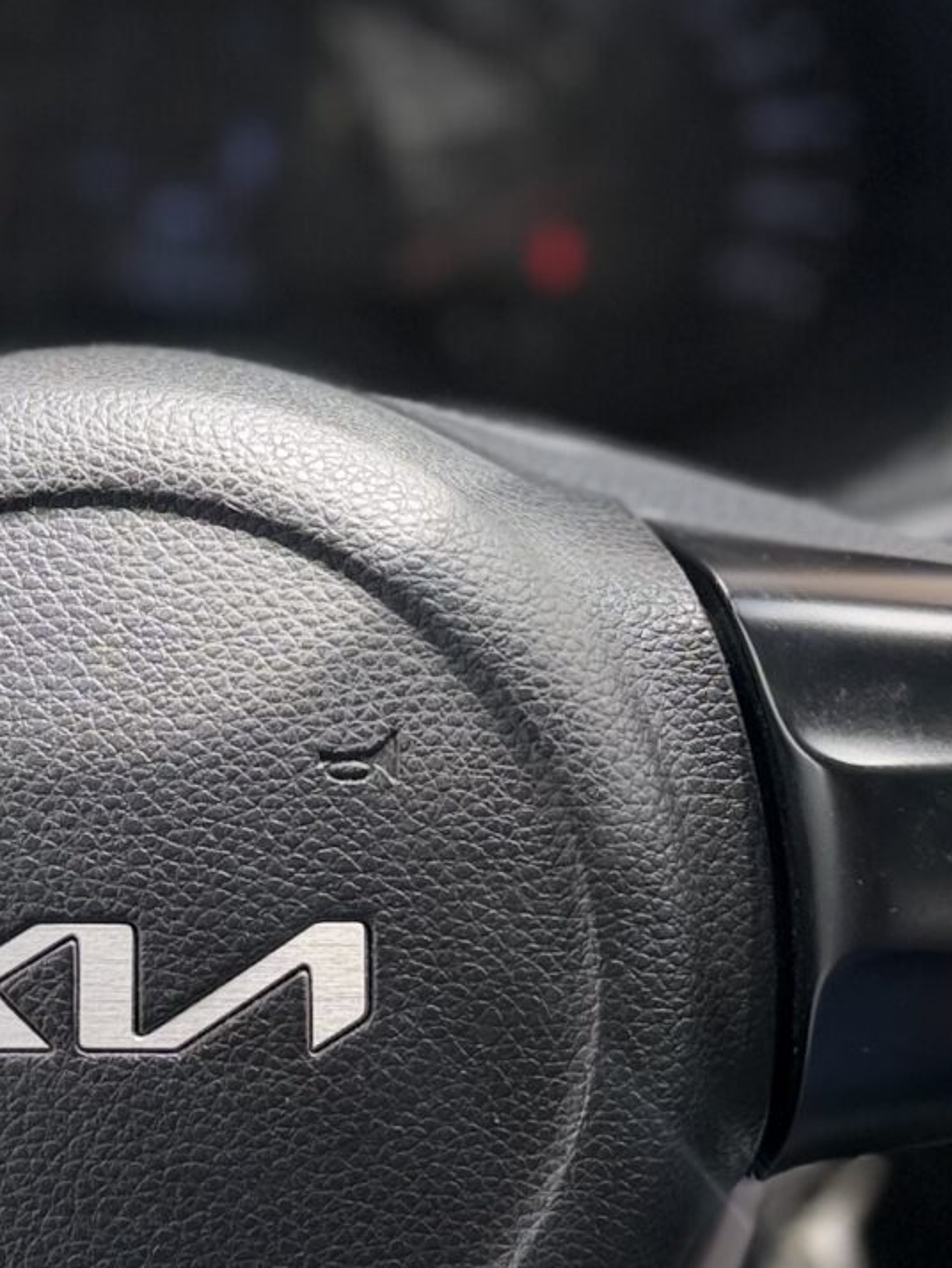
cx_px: 112
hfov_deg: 17.0
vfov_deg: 22.7
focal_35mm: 86
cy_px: 558
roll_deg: +0.0
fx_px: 3152
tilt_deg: -26.1
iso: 80
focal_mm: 6.76
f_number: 1.78
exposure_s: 1/453
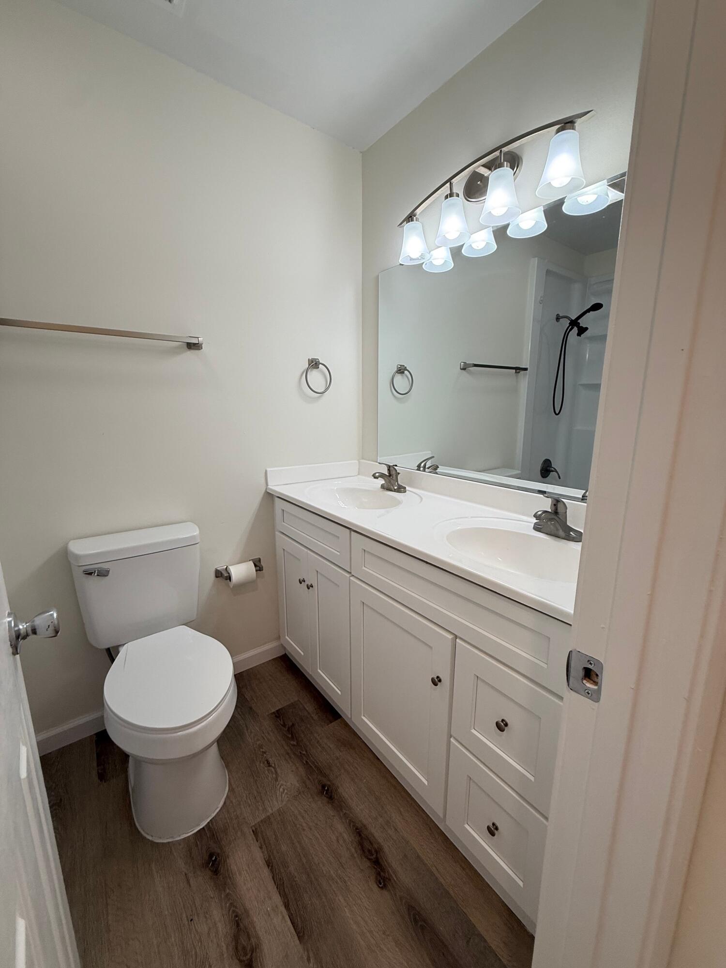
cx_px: 363
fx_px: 391
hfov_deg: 85.7
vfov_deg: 102.1
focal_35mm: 14
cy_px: 484
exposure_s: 1/120
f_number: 2.2
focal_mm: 2.22
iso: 80
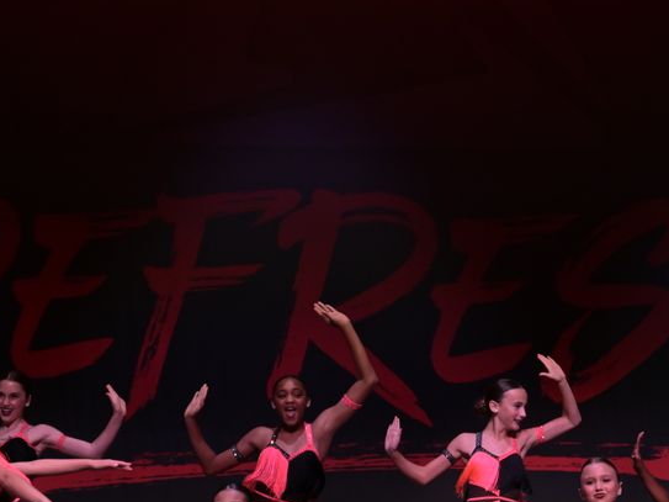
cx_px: 375
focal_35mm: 127
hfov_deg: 15.5
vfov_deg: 11.6
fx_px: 2454
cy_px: 397
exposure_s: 1/800
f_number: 3.2
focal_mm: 70
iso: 2500
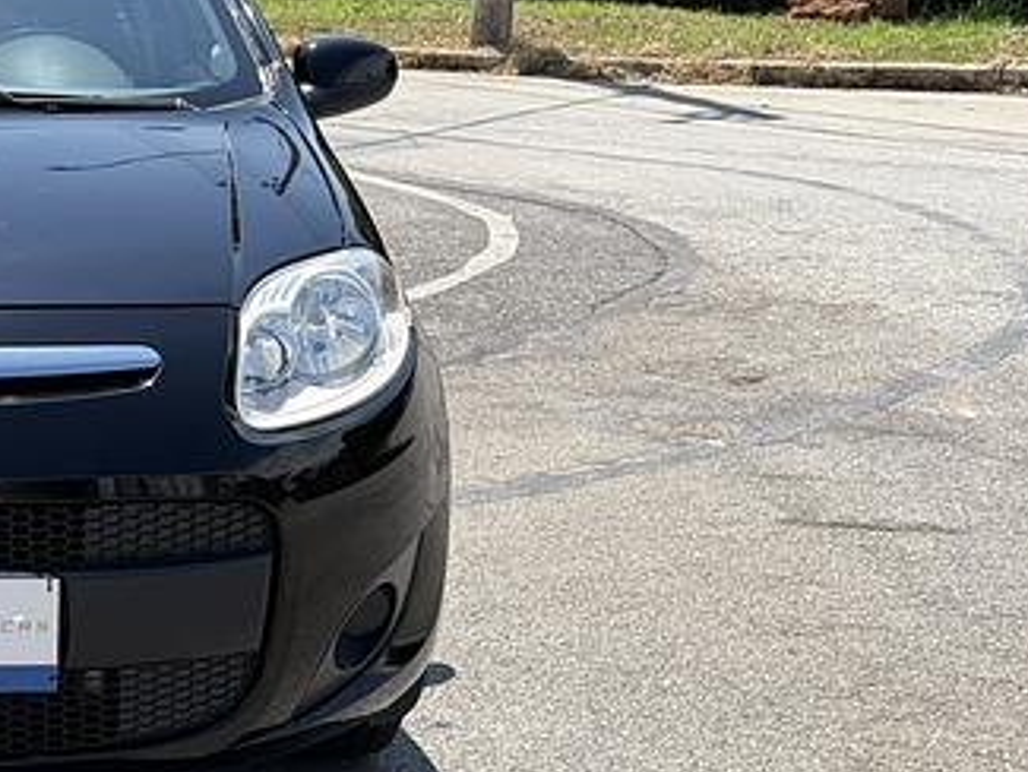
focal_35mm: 64
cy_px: 361
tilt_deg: -22.6
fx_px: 1901
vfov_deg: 22.9
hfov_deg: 27.8
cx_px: -89
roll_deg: +0.5
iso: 50
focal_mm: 5.96
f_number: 1.6
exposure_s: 1/2865
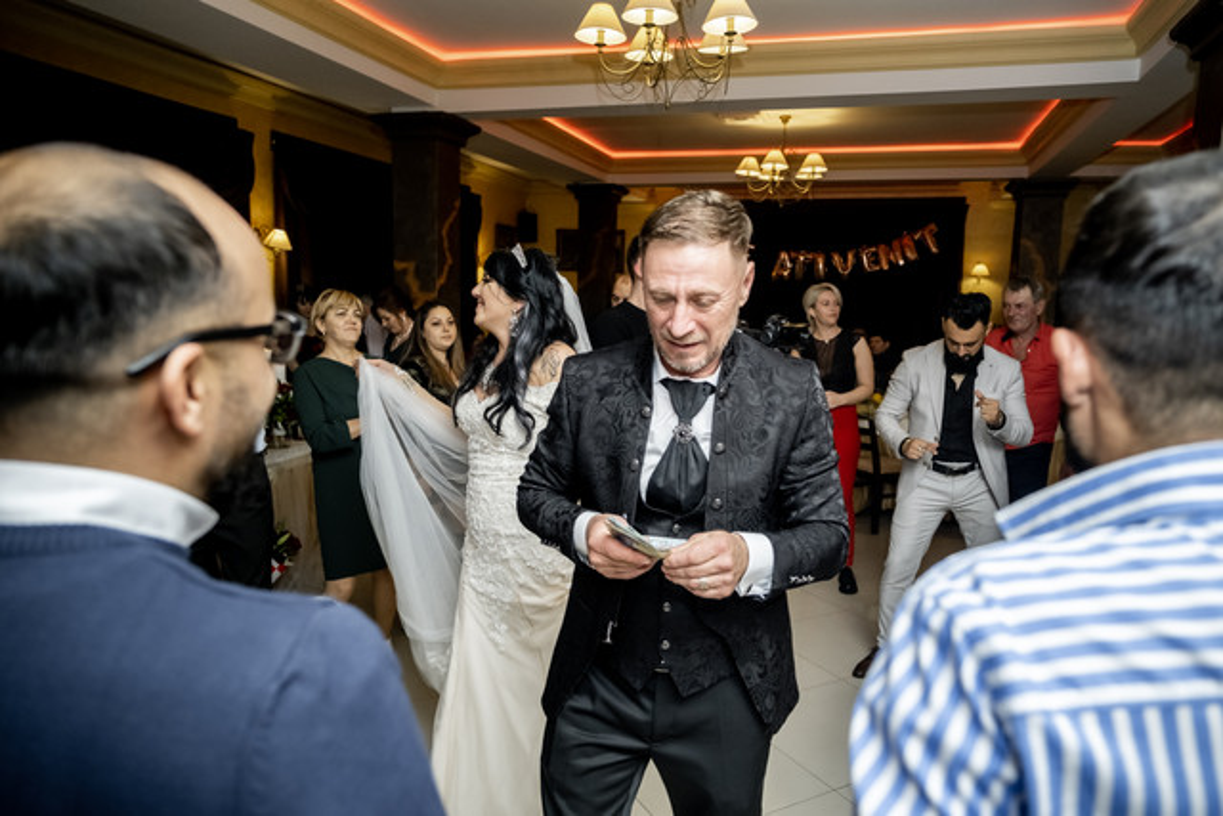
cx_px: 612
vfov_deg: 53.2
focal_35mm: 24
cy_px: 408
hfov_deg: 73.7
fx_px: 815
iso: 1600
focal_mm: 16
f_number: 2.8
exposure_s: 1/125
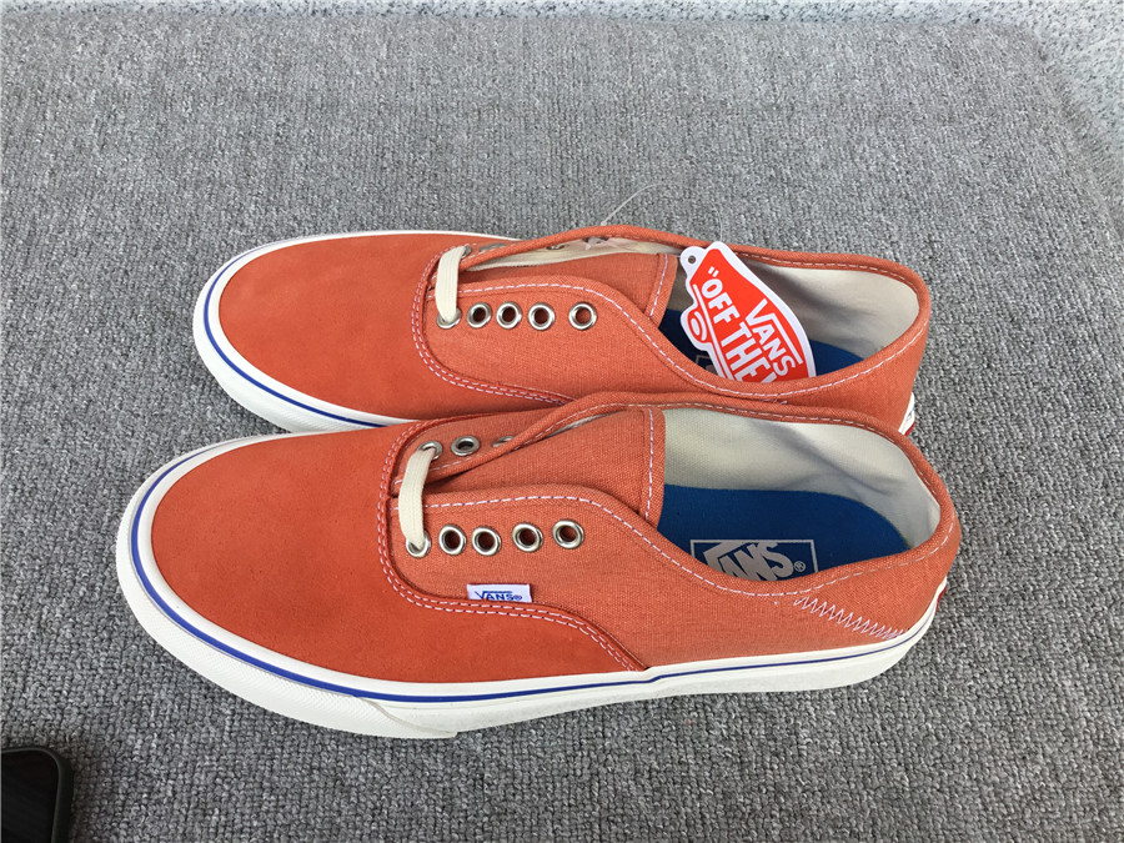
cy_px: 422
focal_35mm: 31
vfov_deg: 45.4
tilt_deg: -55.8
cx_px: 562
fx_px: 1007
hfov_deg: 58.4
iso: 25
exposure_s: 1/238
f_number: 2.4
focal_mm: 3.3
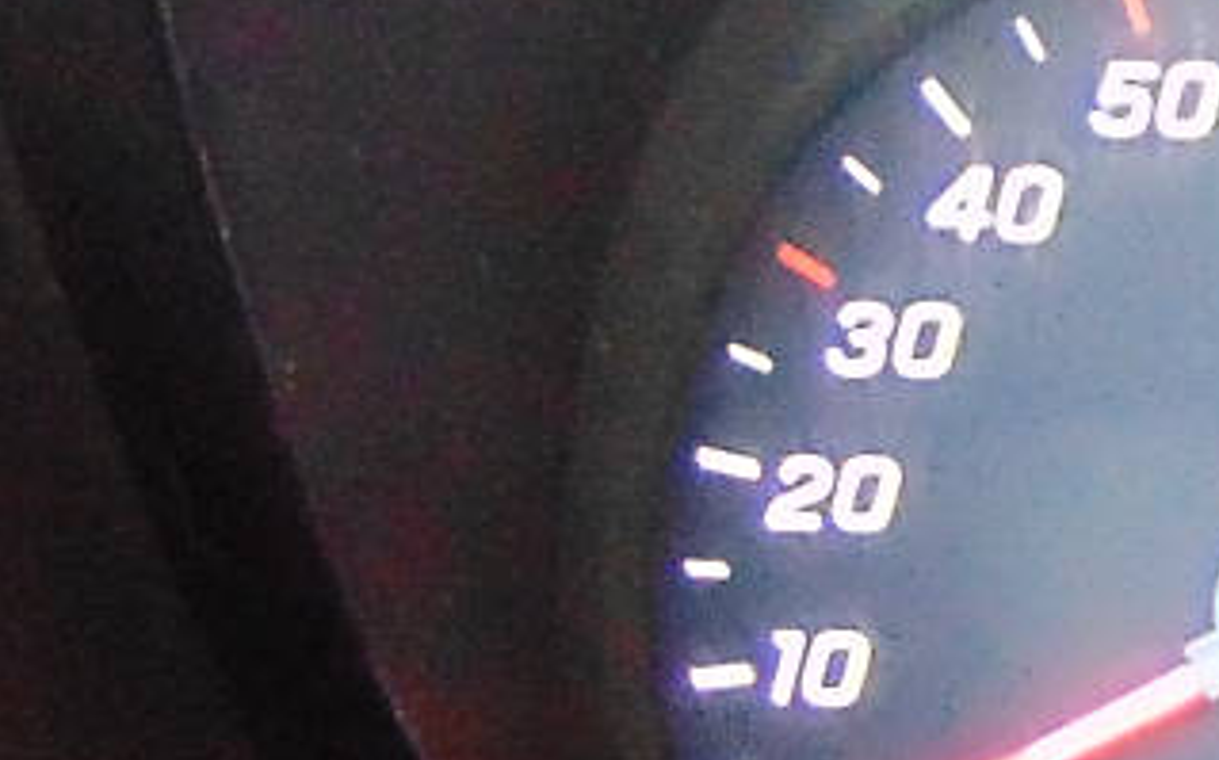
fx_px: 4416
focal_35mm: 133
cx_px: 2621
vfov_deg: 9.8
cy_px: 588
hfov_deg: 13.1
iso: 800
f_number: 3
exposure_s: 1/40
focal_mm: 4.5
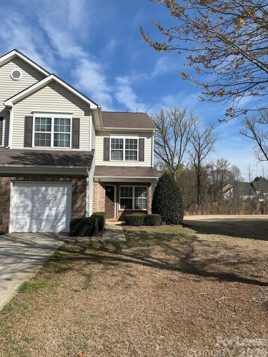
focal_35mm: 27
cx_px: 130
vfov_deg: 65.3
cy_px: 178
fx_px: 279
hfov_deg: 51.4
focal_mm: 5.7
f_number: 1.5
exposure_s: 1/5076
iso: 50
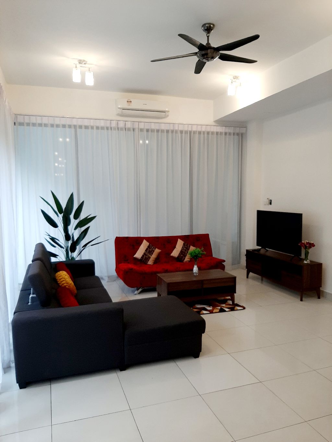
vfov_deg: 67.3
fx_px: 332
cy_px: 221
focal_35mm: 26
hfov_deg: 53.1
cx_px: 166
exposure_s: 1/50
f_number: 1.7
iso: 64
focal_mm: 3.93
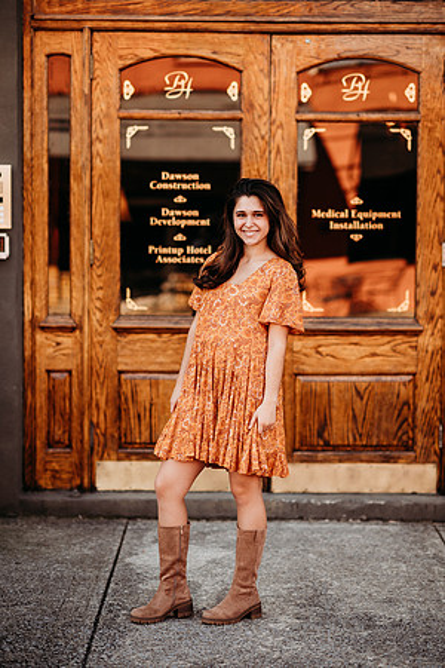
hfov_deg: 16.1
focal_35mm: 85
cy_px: 334
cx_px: 222
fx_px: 1576
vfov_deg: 23.9
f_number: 2
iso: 125
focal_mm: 85
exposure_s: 1/500
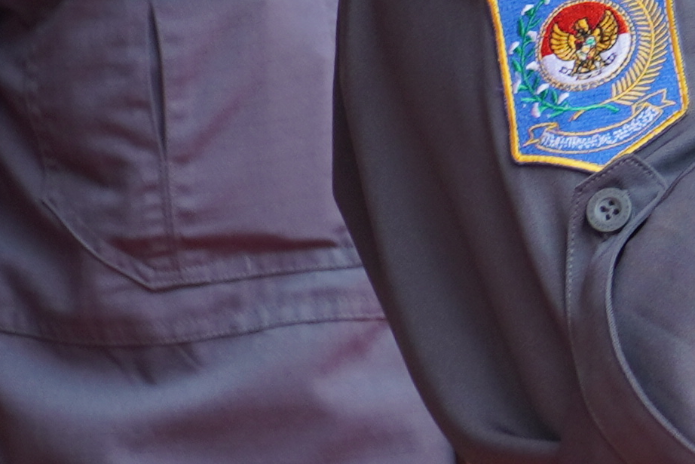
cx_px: 1836
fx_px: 11493
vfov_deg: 2.3
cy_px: -129
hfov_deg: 3.4
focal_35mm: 595
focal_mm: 61
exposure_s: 1/160
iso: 125
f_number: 5.6
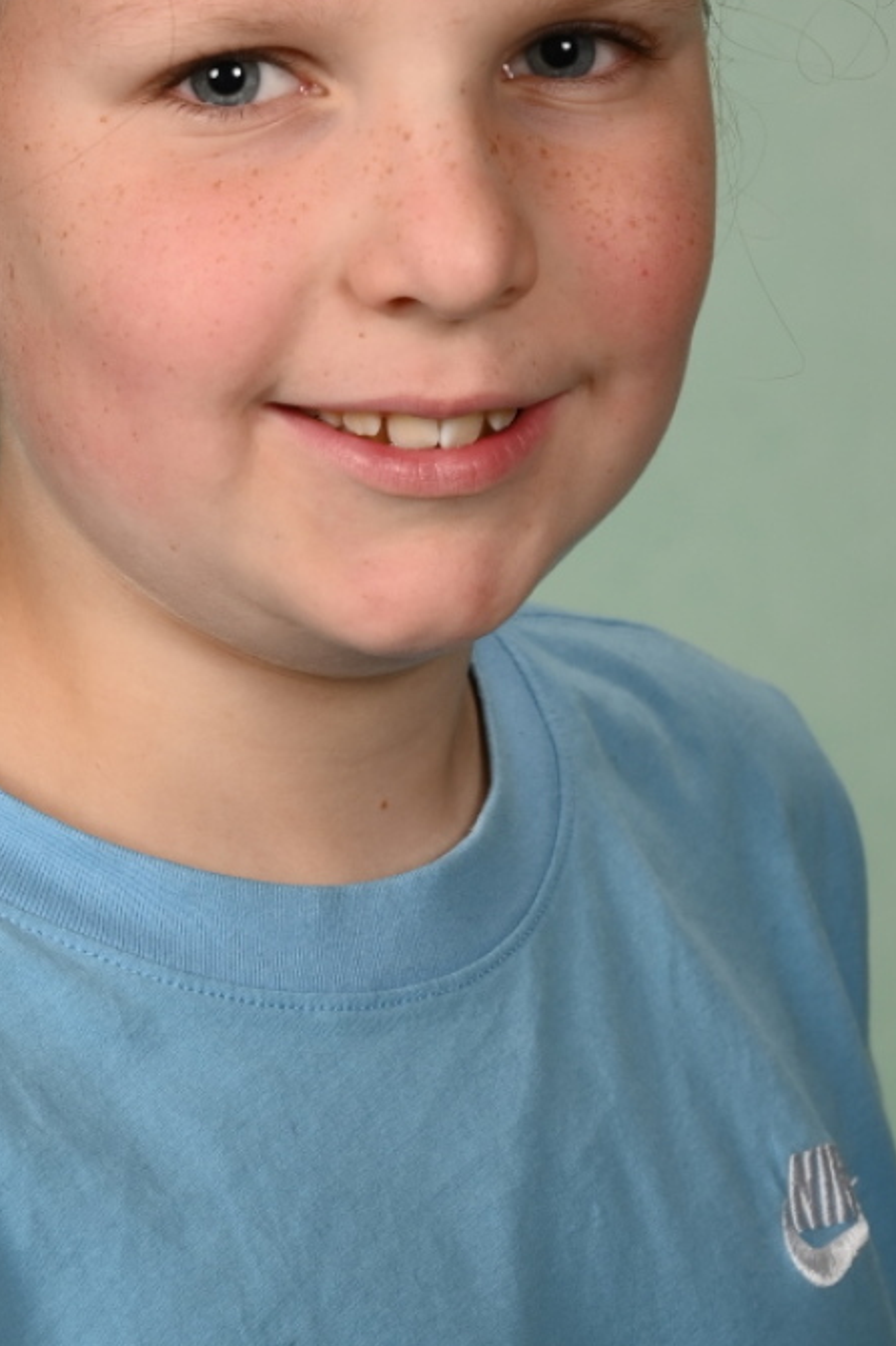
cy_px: 261
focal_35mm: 188
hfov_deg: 7.3
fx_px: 7022
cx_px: 309
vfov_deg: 10.9
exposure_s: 1/125
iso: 400
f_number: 10
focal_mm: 105
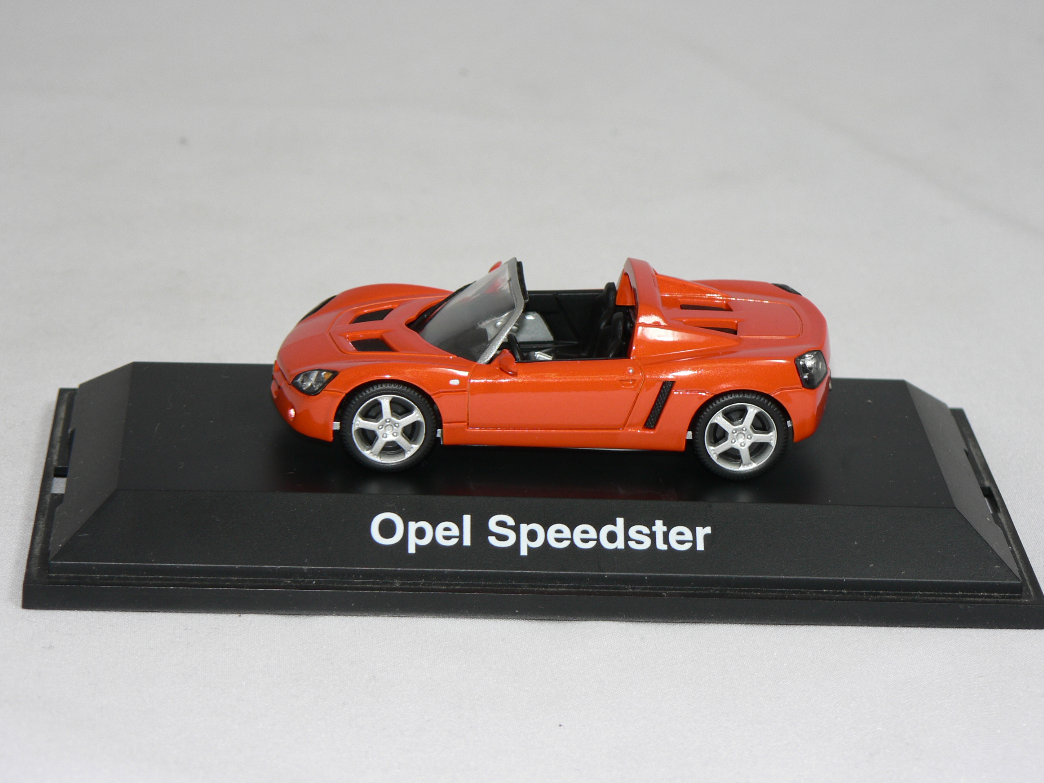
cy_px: 392
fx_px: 3589
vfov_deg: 12.5
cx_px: 522
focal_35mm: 119
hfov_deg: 16.6
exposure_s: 1/60
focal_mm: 19.9
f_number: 3.2
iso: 80
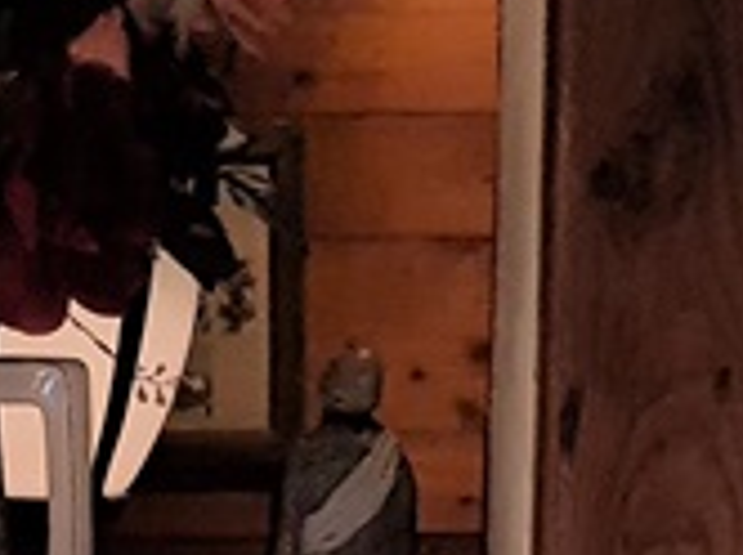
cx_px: 116
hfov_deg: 12.5
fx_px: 3365
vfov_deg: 8.7
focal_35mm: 157
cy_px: 1249
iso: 80
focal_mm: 4.32
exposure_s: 1/120
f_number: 1.7
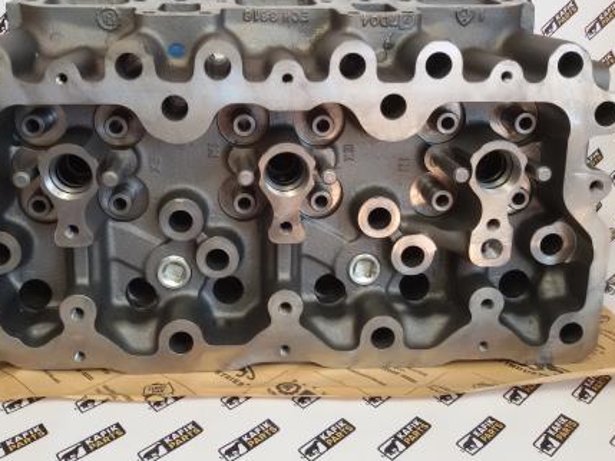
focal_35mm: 39
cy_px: 193
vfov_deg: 36.7
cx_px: 262
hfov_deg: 47.7
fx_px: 693
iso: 50
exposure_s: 1/33
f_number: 2.4
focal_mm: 2.93
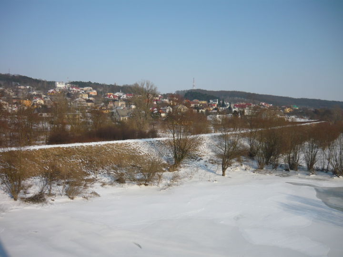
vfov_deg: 42.9
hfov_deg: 55.4
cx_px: 172
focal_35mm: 33
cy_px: 128
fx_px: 327
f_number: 8
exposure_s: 1/320
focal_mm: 5.5
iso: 100
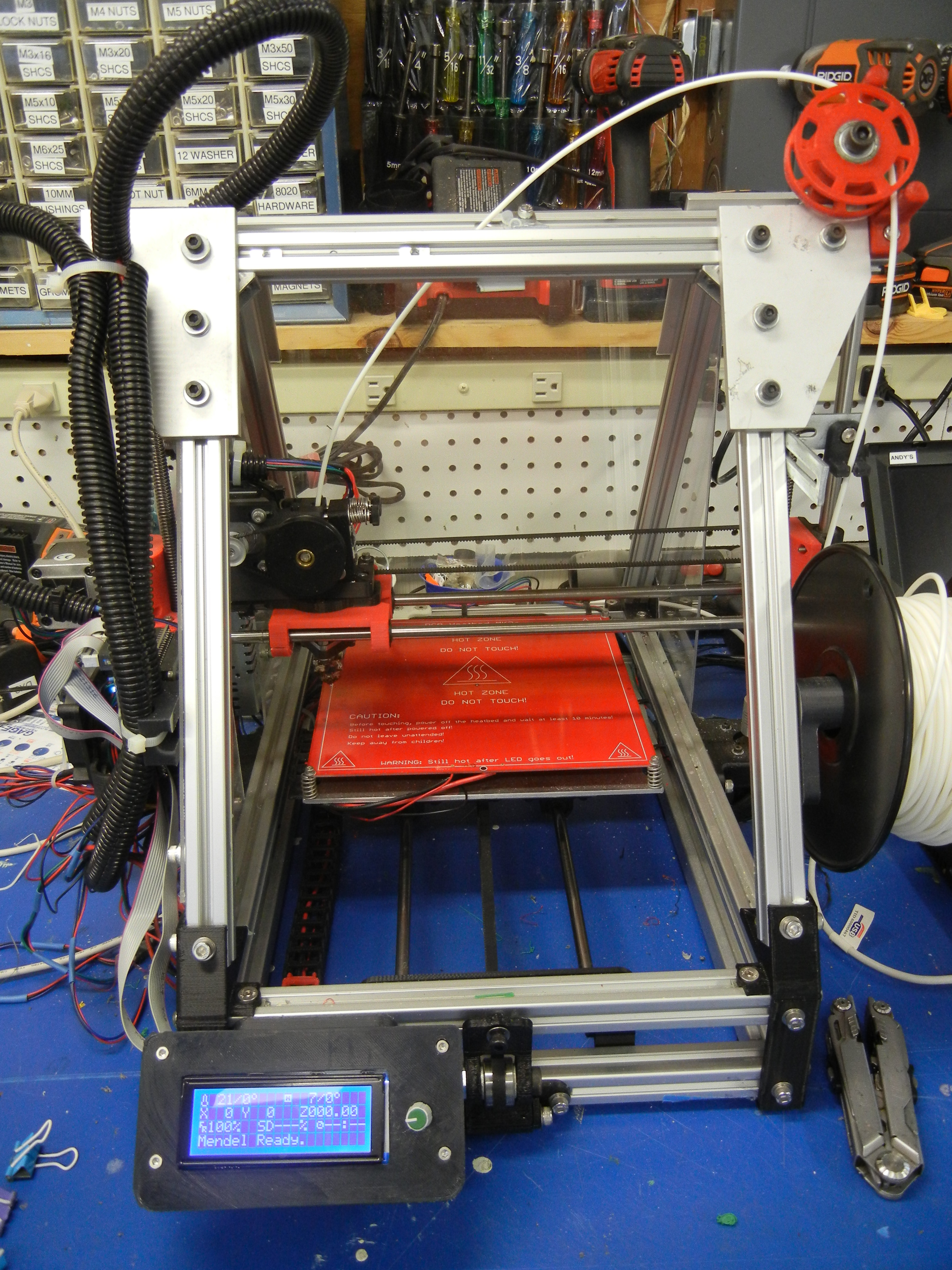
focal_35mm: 30
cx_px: 476
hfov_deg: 46.8
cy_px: 635
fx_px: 1100
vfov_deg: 60.0
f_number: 3.5
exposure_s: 1/24.2
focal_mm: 5.4
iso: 400
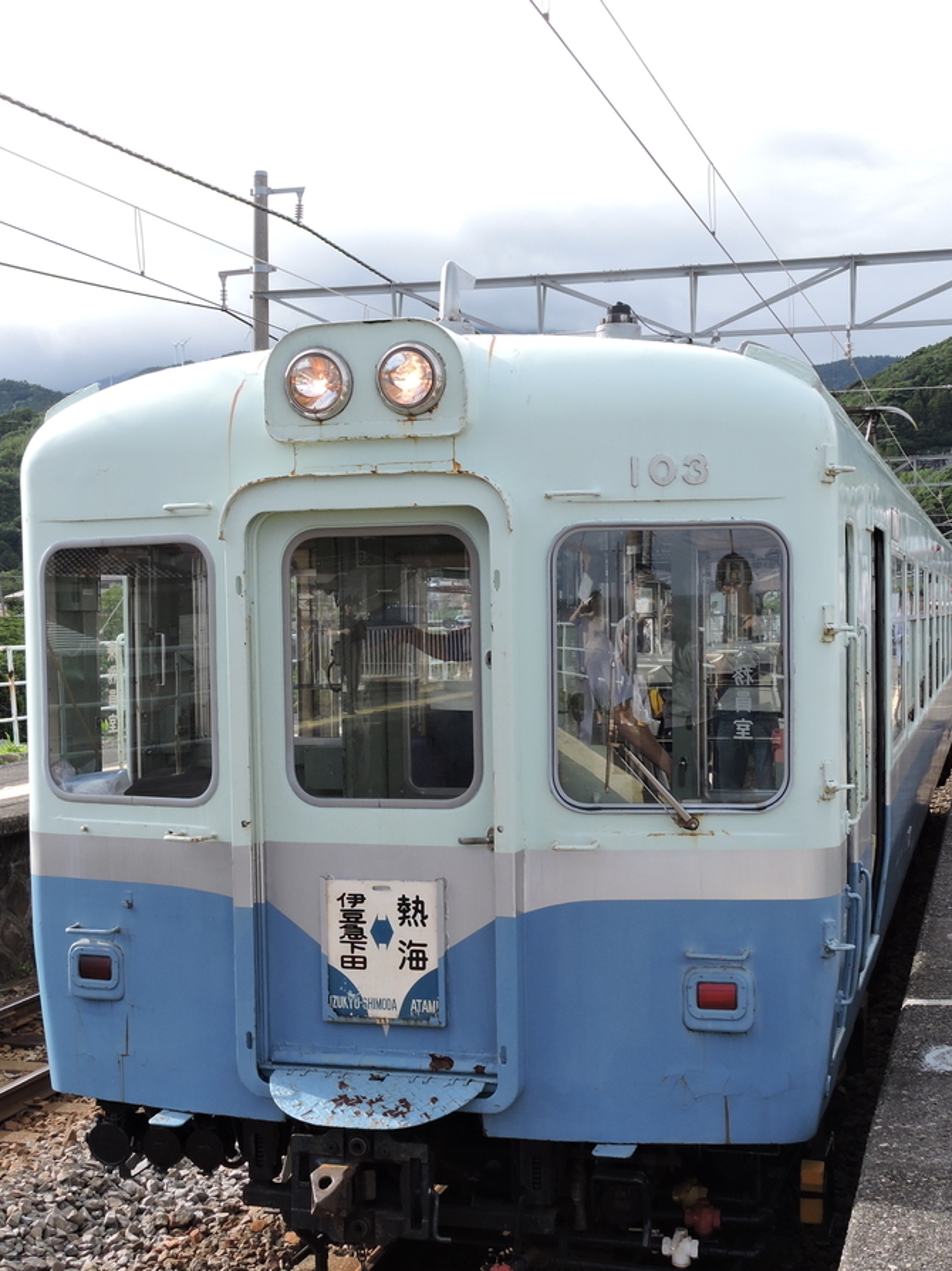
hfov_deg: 30.9
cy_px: 692
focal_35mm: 47
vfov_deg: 40.4
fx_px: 1724
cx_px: 467
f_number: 4.2
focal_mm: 6.3
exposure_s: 1/320
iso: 100
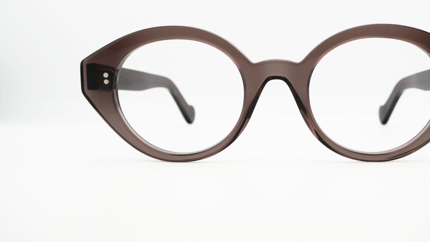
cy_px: 68
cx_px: 275
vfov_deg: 21.3
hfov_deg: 37.0
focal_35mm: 56
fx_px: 638
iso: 200
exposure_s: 1/250
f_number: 6.3
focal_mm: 20
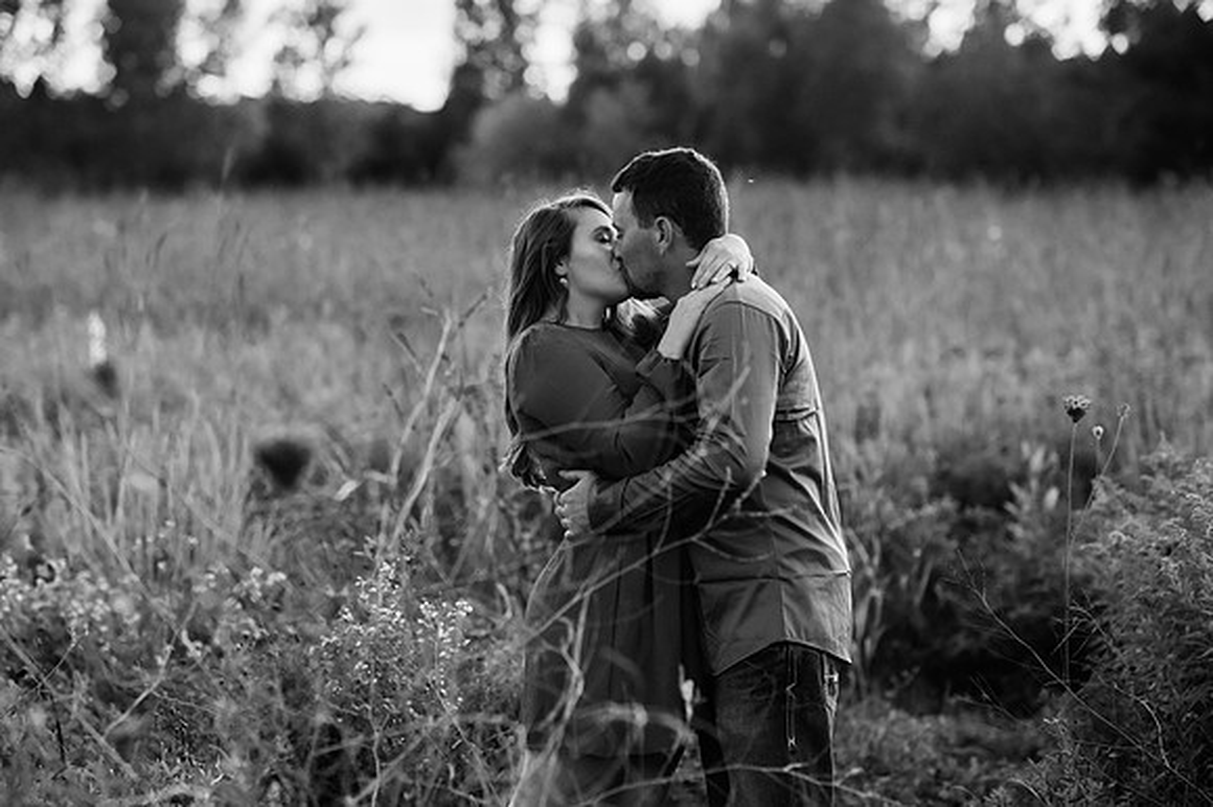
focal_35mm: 93
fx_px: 3120
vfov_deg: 14.7
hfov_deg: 22.0
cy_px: 421
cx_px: 565
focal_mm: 85
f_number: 2.5
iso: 500
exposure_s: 1/200
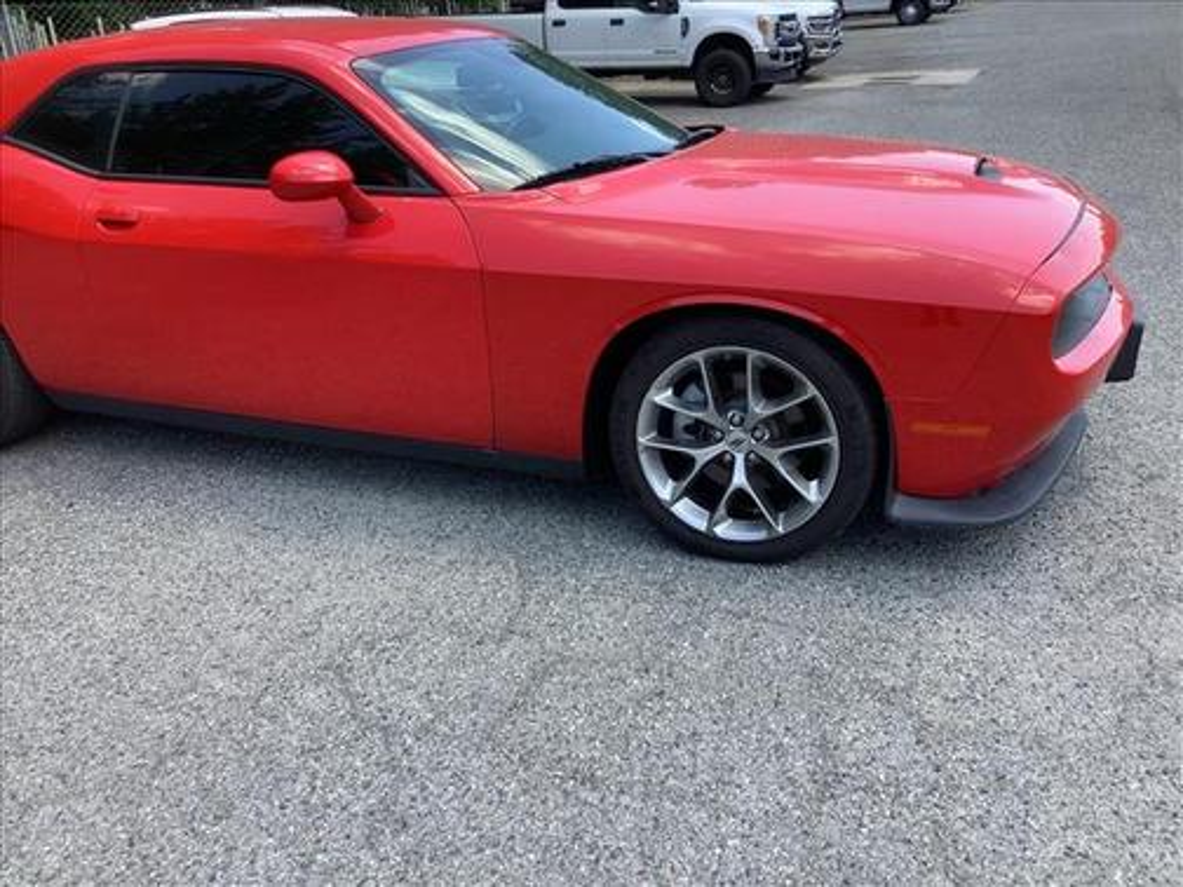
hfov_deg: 58.4
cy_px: 444
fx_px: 1059
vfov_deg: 45.4
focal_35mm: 31
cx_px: 592
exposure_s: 1/207
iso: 25
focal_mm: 3.3
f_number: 2.4
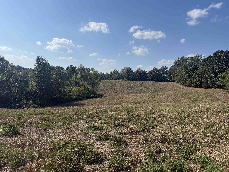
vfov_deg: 56.8
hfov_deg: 71.6
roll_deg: -3.6
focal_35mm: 24
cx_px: 114
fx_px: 159
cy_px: 86
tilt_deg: -2.9
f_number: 1.78
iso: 80
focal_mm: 6.76
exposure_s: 1/7353
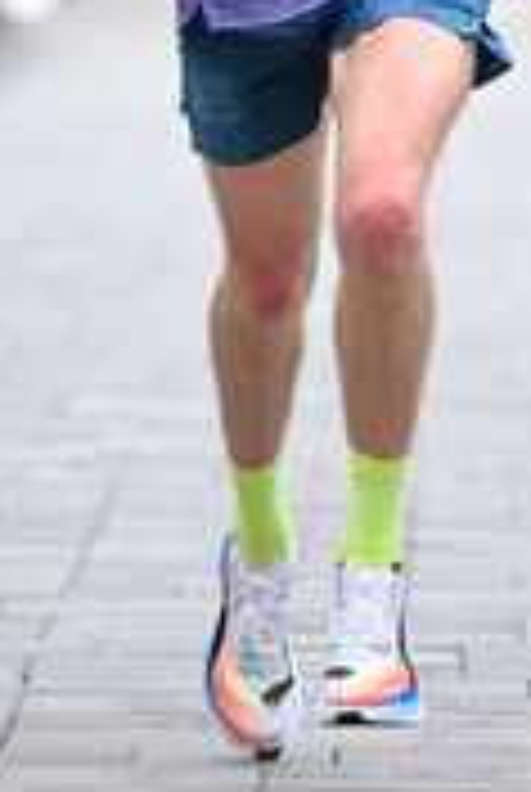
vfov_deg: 3.3
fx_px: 13751
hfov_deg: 2.2
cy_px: -360
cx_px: 380
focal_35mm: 624
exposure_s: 1/800
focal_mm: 200
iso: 1600
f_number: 2.8
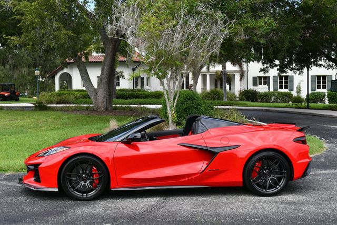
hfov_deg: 35.6
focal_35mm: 56
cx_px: 168
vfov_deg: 24.2
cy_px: 112
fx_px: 525
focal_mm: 28
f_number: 8
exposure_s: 1/250
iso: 180
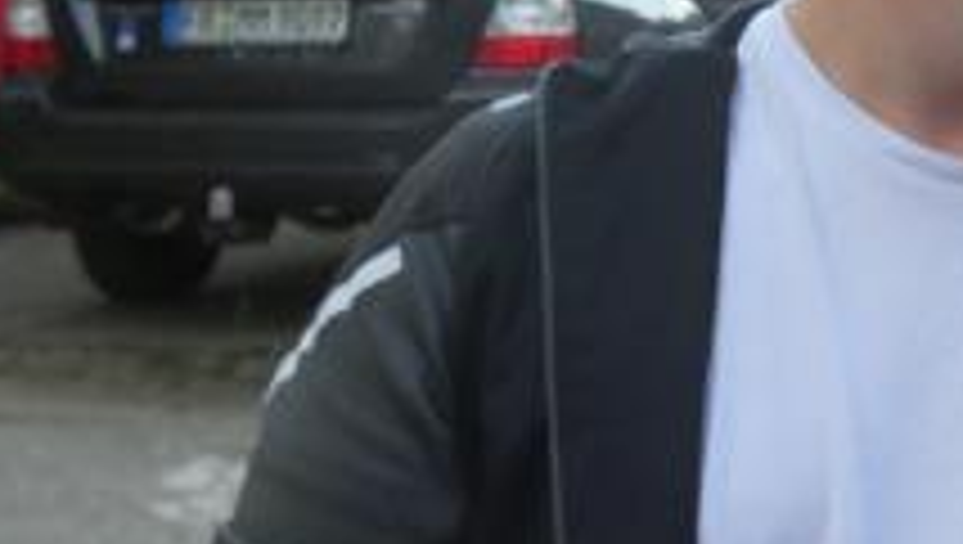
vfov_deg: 9.4
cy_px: -94
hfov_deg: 16.6
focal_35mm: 128
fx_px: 3273
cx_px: 774
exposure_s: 1/125
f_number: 4.2
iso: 640
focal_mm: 11.3
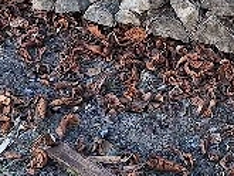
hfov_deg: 13.8
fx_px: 940
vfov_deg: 9.4
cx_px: 277
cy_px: -257
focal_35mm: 139
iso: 40
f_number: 1.8
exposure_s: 1/500
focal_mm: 5.54
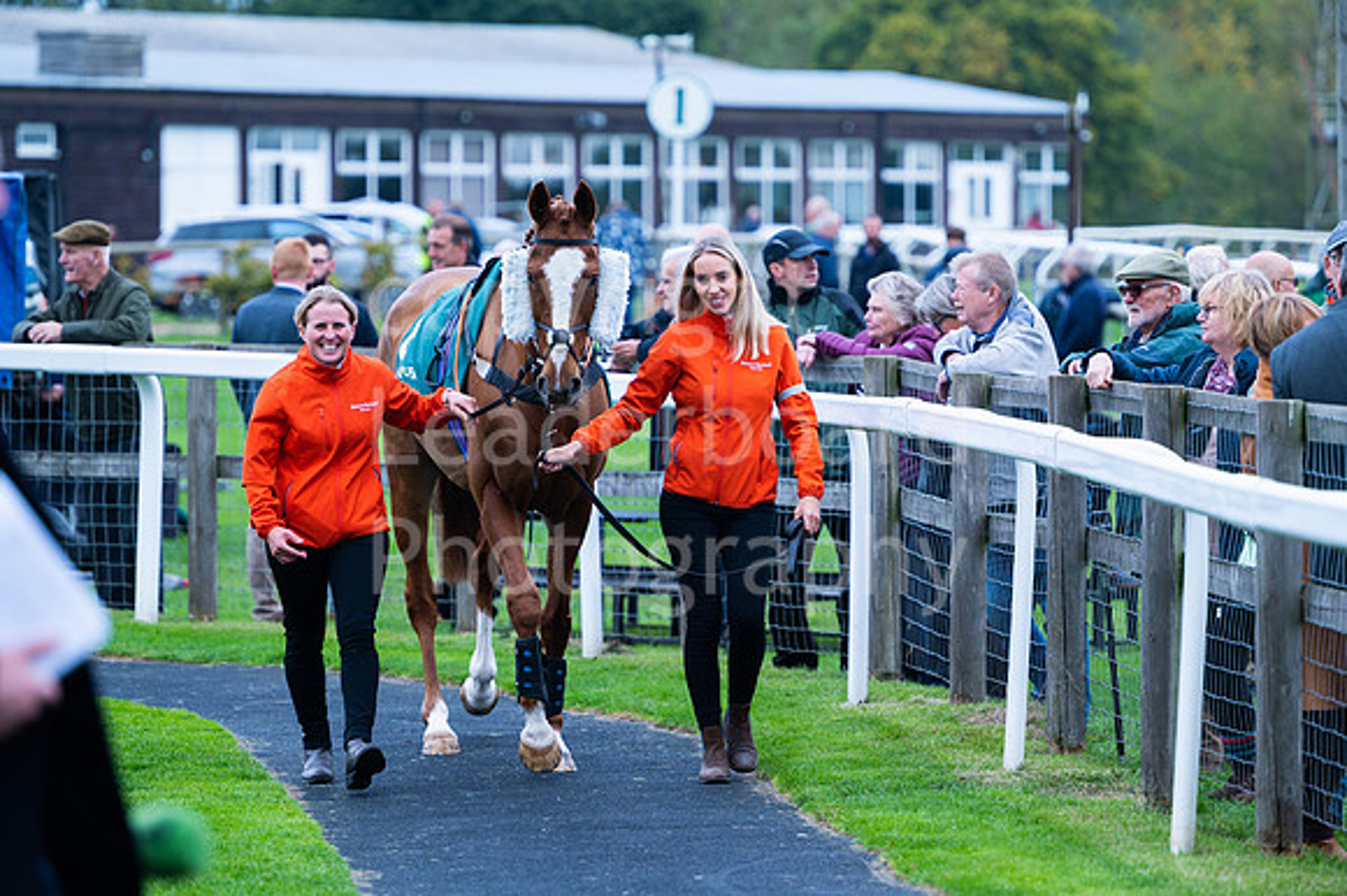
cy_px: 448
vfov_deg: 6.9
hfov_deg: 10.3
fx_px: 7479
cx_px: 674
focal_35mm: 200
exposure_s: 1/1000
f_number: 4
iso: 500
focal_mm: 200
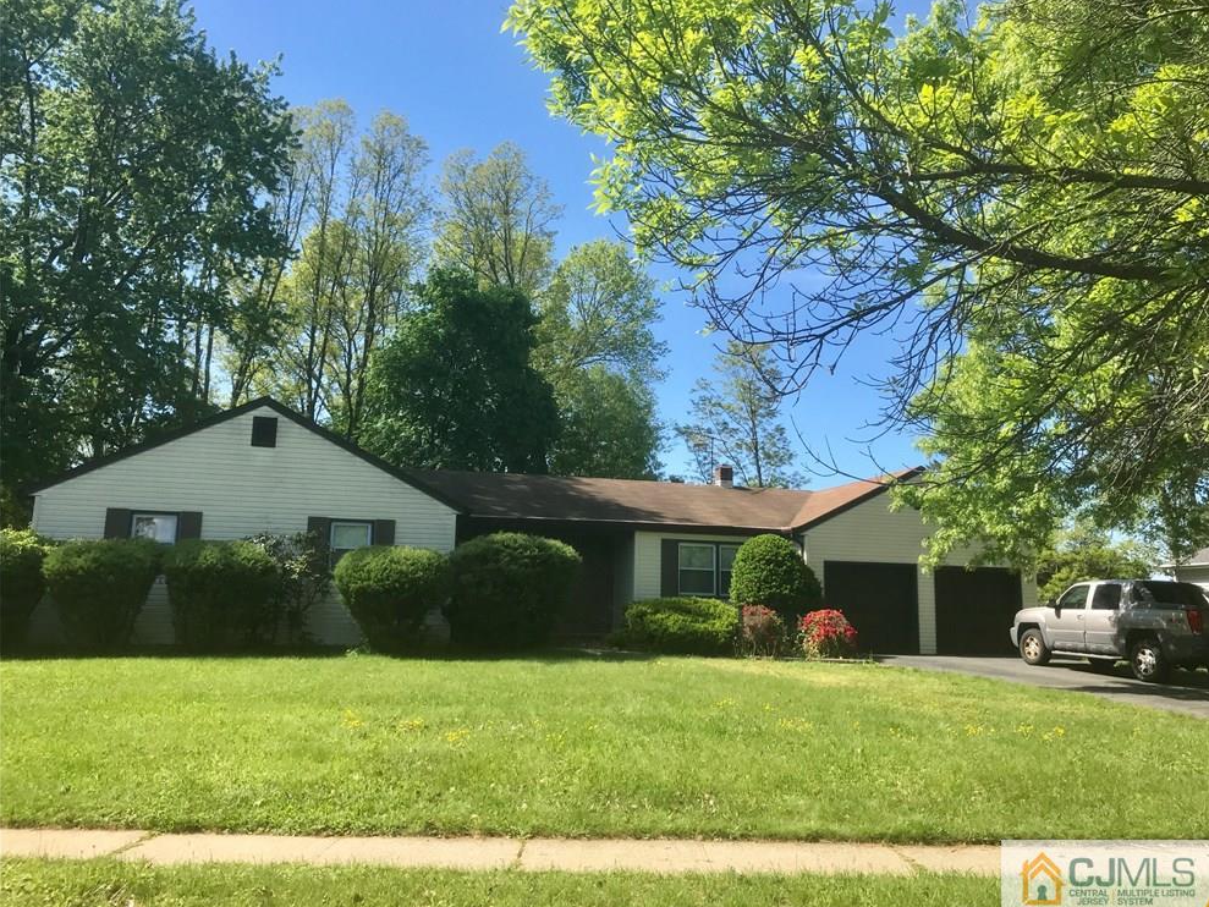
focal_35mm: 29
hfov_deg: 61.6
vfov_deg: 48.2
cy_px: 447
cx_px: 625
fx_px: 1013
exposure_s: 1/1100
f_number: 1.8
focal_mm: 3.99
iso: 20
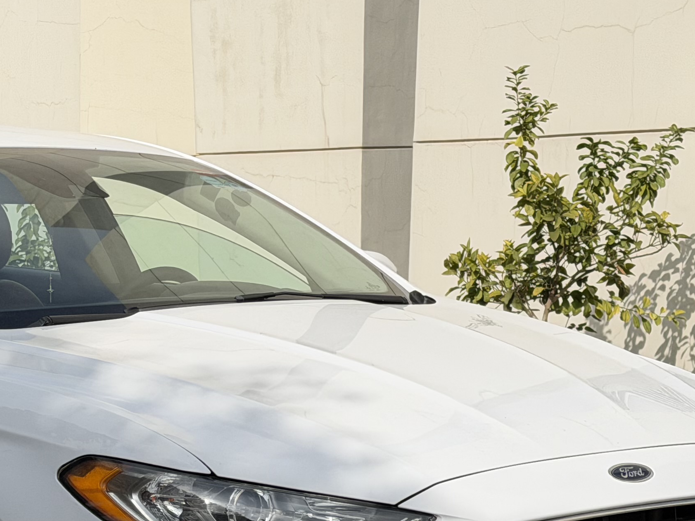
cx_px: 117
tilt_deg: -4.6
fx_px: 2309
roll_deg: +0.5
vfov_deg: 12.8
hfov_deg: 17.0
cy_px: 376
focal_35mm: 115
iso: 80
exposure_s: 1/11364
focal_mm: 6.76
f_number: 1.78
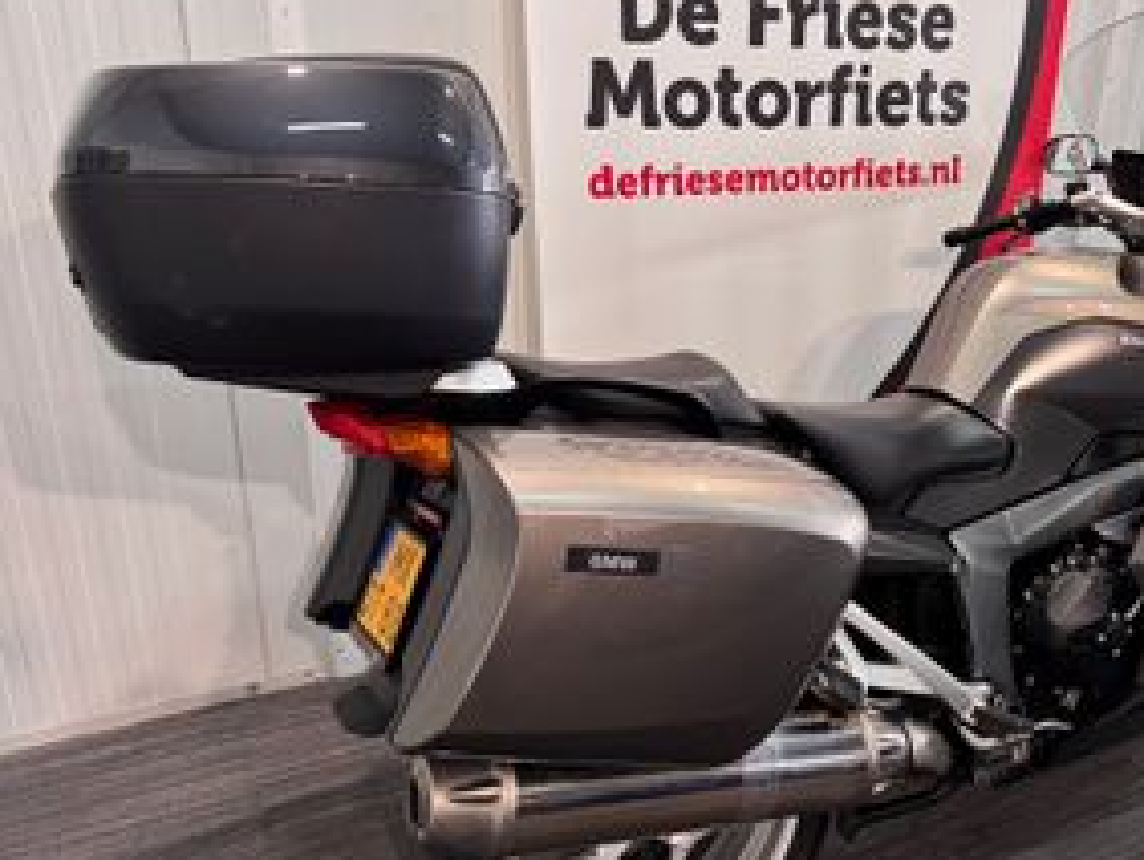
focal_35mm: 34
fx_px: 1125
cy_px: 426
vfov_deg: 41.9
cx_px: 807
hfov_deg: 52.3
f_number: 1.78
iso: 250
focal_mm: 6.76
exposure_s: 1/50
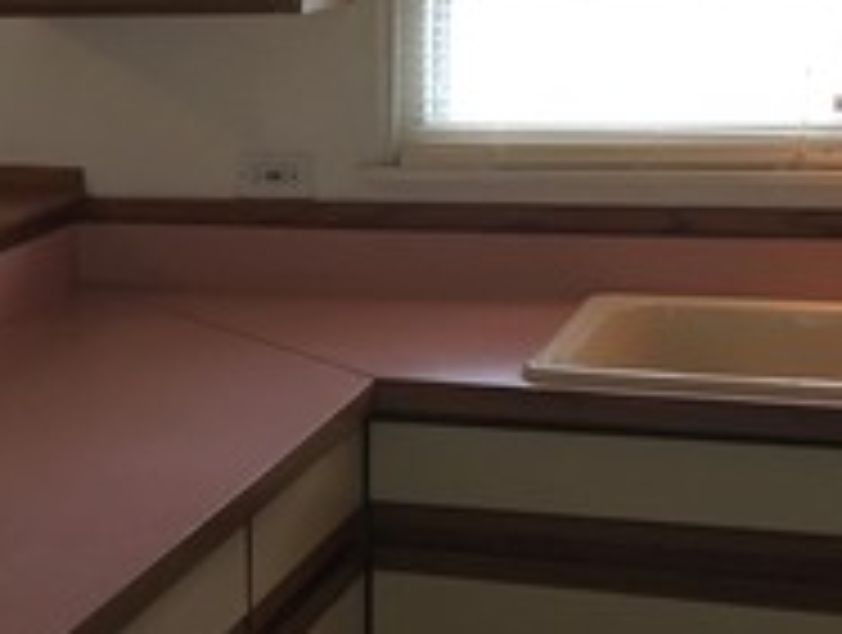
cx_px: -167
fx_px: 2413
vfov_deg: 15.0
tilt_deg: -12.0
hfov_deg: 18.7
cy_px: 373
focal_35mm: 99
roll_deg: +2.2
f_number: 2.2
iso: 64
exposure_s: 1/30
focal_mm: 4.15
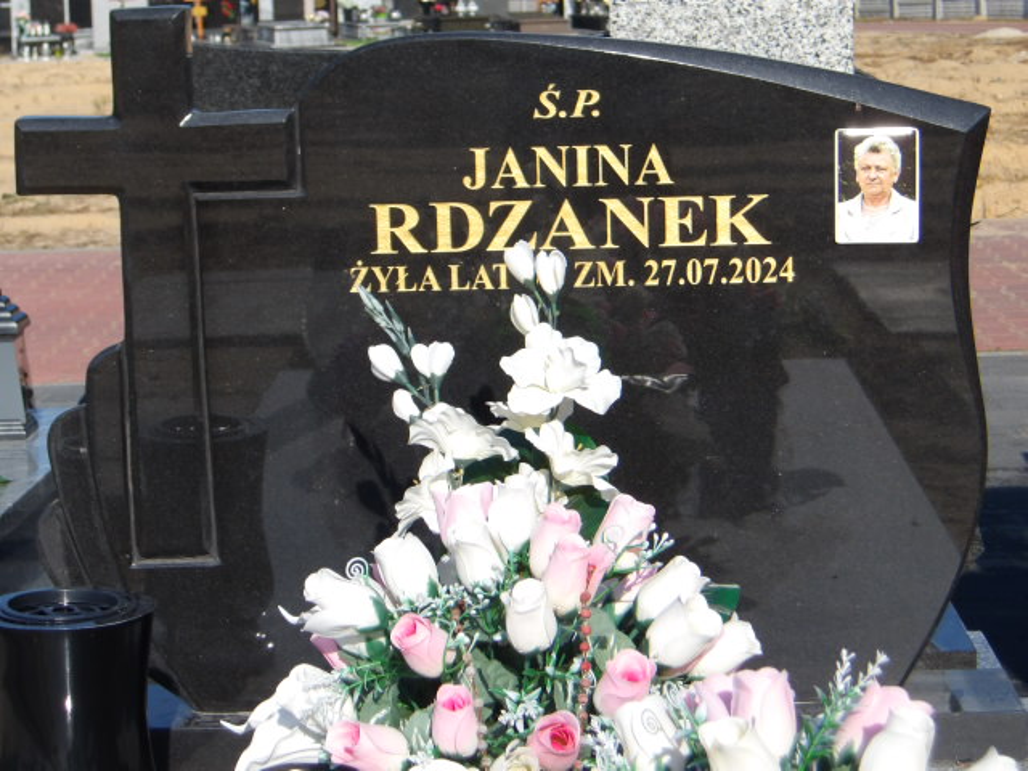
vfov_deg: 17.0
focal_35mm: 87
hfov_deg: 22.5
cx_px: 514
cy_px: 386
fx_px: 2584
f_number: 5.6
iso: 100
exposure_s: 1/475
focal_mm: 15.6
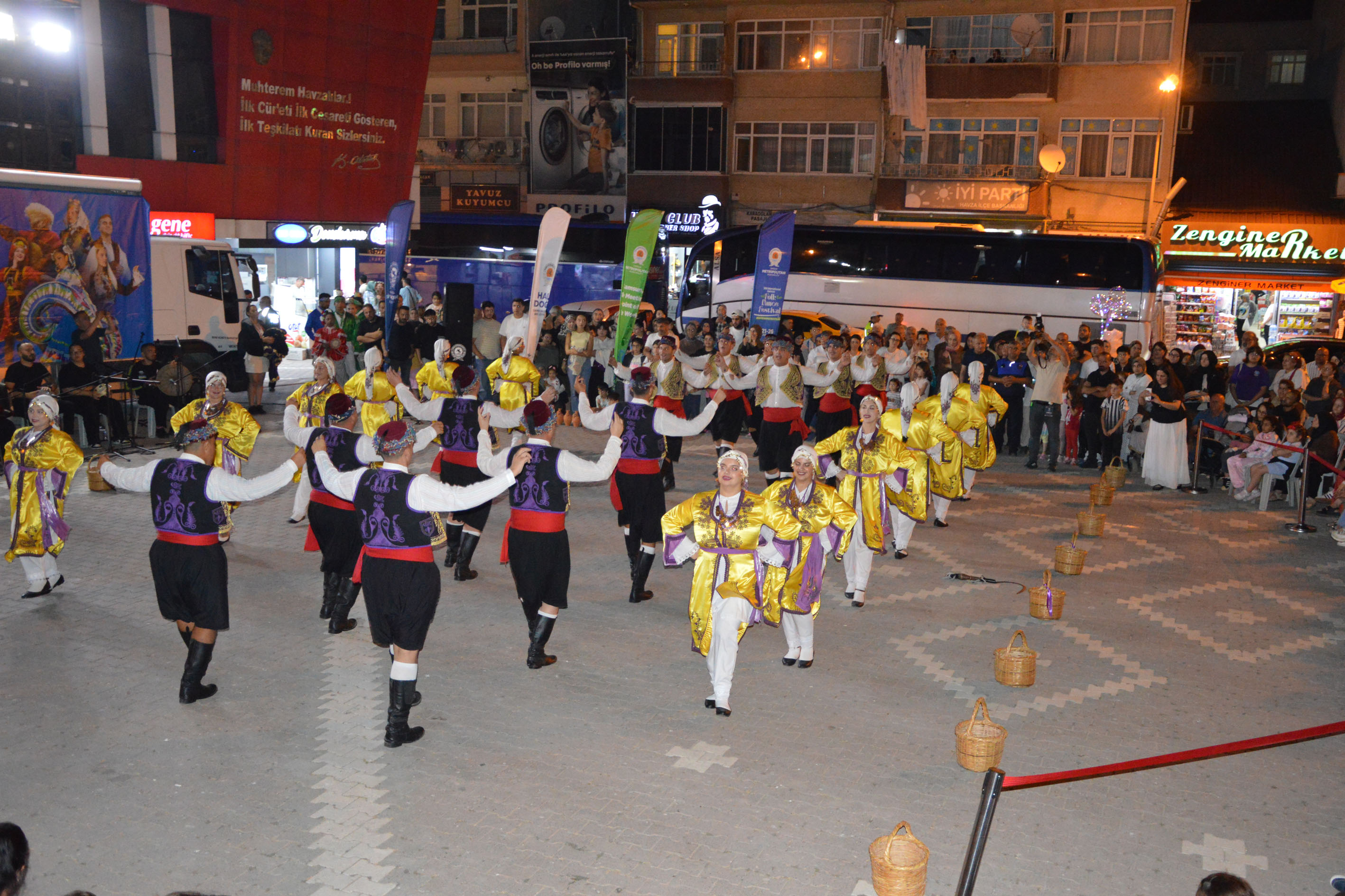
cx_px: 672
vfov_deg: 36.9
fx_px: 1345
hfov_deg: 53.1
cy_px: 448
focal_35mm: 36
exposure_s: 1/60
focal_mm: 24
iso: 2800
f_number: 3.8
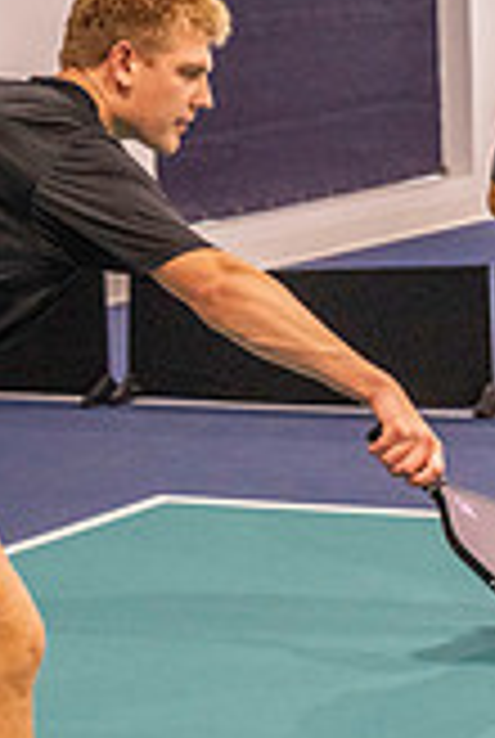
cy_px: 436
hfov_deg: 8.8
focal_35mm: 156
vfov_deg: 13.1
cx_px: 342
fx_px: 3204
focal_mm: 57
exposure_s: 1/640
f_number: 4
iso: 10000
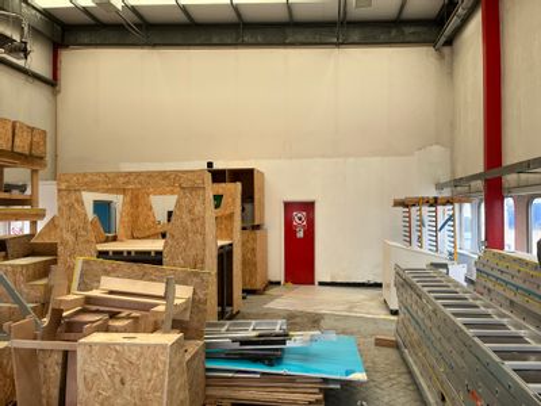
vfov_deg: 53.1
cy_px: 203
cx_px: 270
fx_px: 406
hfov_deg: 67.3
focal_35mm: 26
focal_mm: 5.1
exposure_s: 1/121
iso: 100
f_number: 1.6
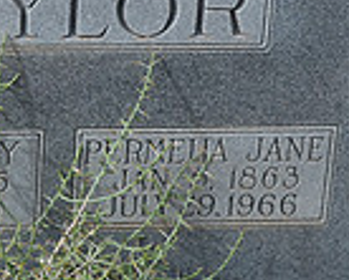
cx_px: -10
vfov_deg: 10.1
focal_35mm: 153
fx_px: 1584
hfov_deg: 12.4
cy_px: 101
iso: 200
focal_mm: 26
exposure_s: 1/160
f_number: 6.3
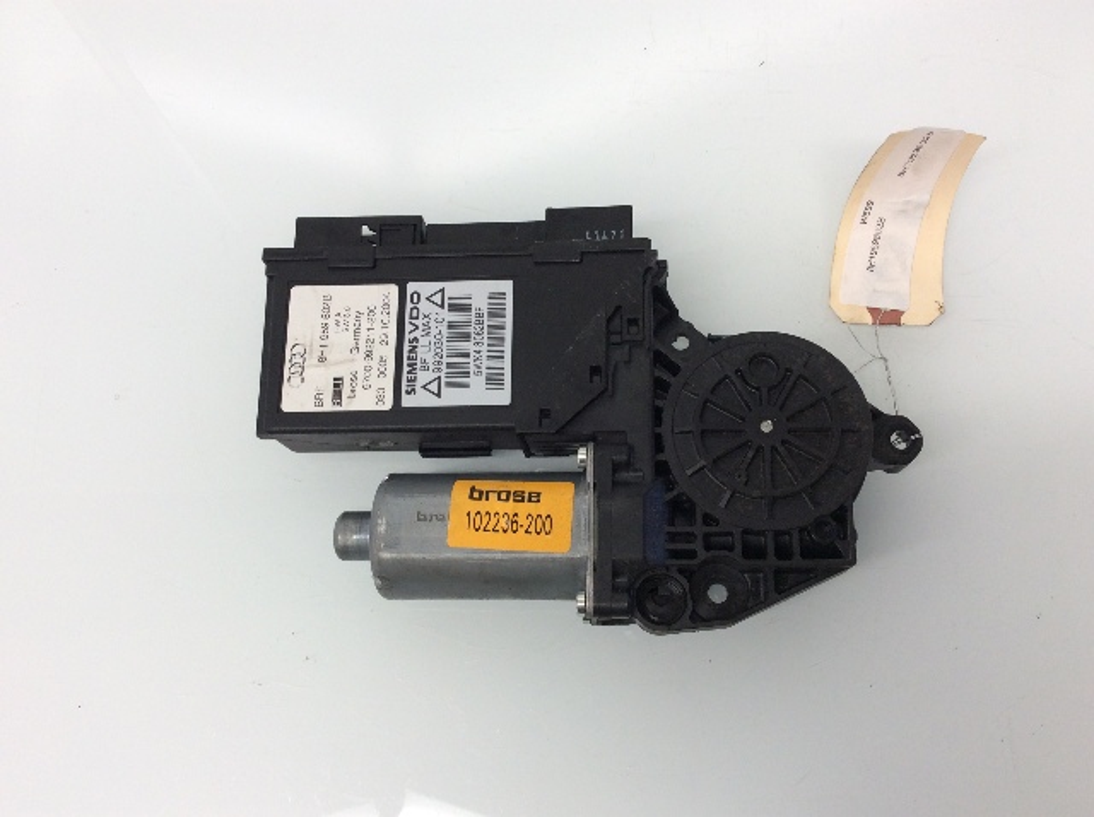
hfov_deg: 56.9
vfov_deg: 44.1
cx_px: 547
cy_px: 408
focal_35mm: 32
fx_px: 1010
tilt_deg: -74.9
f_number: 2.4
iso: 50
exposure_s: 1/60
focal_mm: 3.3
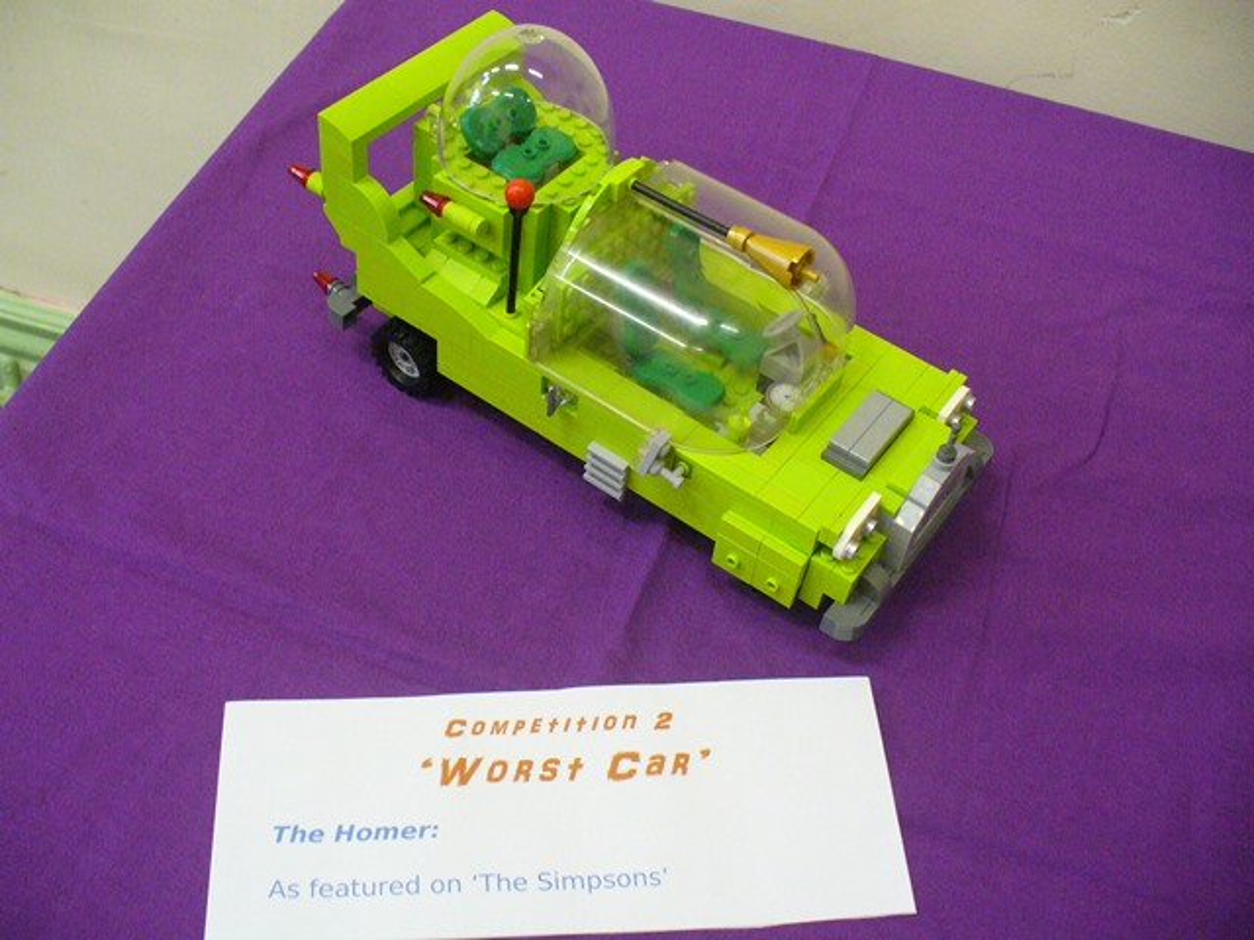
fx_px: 1340
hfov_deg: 50.1
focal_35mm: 37
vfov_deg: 38.7
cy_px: 470
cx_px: 627
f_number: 2.8
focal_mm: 6.1
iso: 400
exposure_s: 1/30
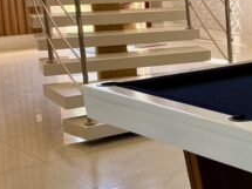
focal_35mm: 93
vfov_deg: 15.9
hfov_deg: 18.3
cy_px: 76
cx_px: 399
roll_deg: +0.3
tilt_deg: -10.8
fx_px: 677
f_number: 1.8
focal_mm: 4.25
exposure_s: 1/121
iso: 50
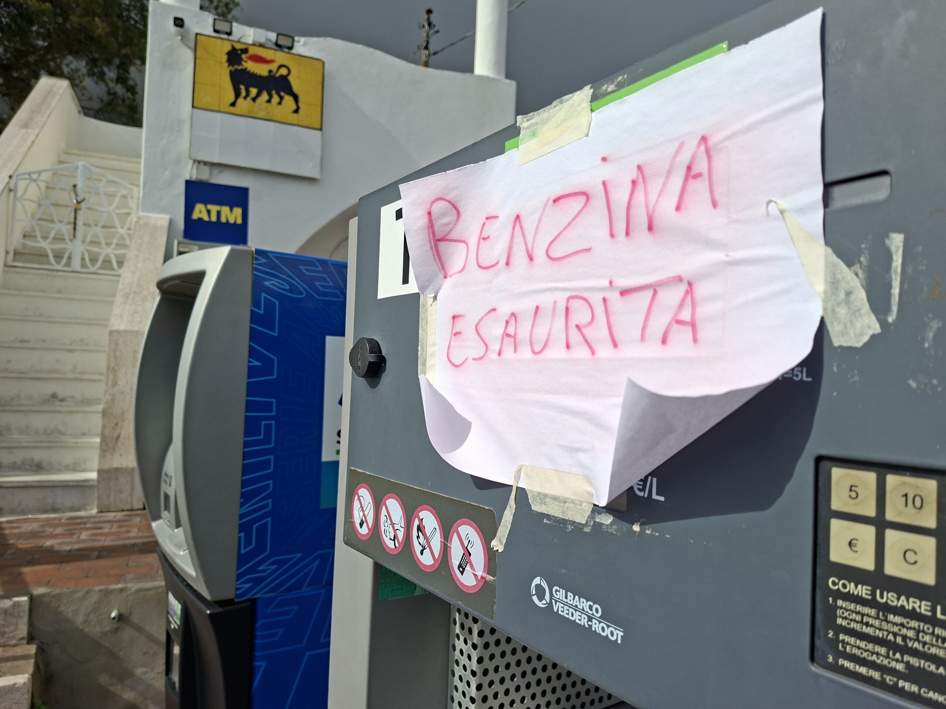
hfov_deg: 73.9
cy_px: 354
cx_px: 473
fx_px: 629
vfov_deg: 58.9
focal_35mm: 23
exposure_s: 1/4000
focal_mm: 5.54
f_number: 1.8
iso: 50
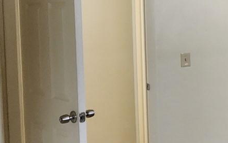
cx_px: 361
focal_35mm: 50
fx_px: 311
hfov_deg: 26.1
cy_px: 28
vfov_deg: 25.4
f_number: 2.2
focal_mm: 2.2
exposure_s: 1/60
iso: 320
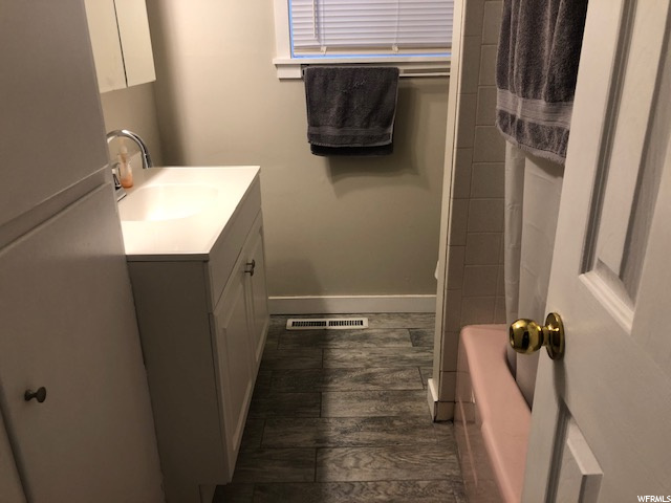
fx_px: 543
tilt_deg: -19.3
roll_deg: +1.0
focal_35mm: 28
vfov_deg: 49.7
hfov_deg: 63.4
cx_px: 336
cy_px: 252
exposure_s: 1/20
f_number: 1.8
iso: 40
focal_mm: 4
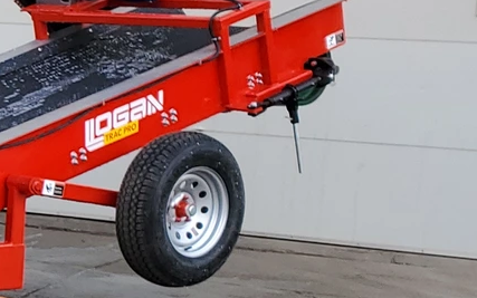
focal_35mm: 129
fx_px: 1677
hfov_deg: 12.9
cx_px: -621
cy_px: 198
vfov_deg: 10.2
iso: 50
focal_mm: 4.3
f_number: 2.4
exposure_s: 1/259
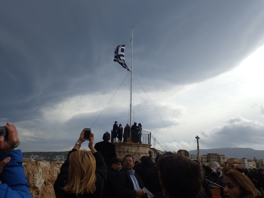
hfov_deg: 61.7
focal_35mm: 29
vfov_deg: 48.2
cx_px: 131
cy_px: 101
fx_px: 221
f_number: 4.5
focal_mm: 5.1
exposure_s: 1/500
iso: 80
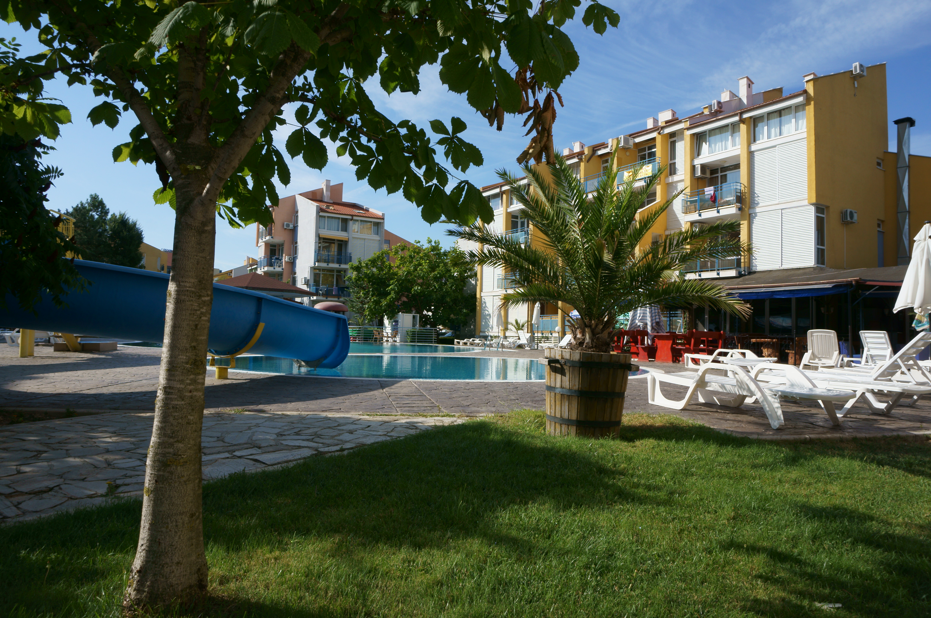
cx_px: 466
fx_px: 620
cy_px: 309
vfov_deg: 53.0
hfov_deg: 73.8
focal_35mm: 24
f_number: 13
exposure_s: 1/125
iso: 100
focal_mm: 16
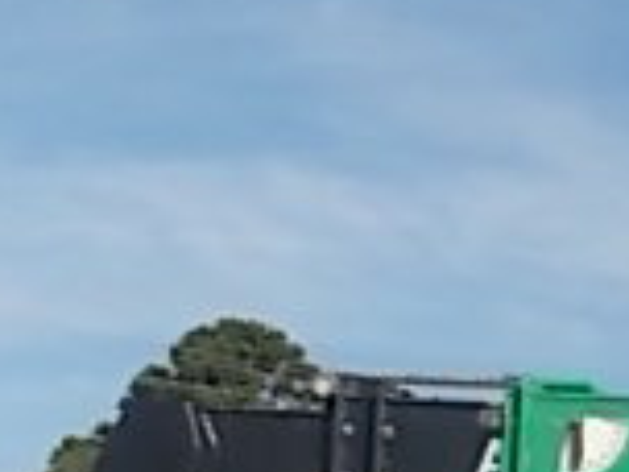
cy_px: 667
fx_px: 1763
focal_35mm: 97
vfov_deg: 14.4
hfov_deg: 17.9
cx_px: 972
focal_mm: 4
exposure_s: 1/1250
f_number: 3.1
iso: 80
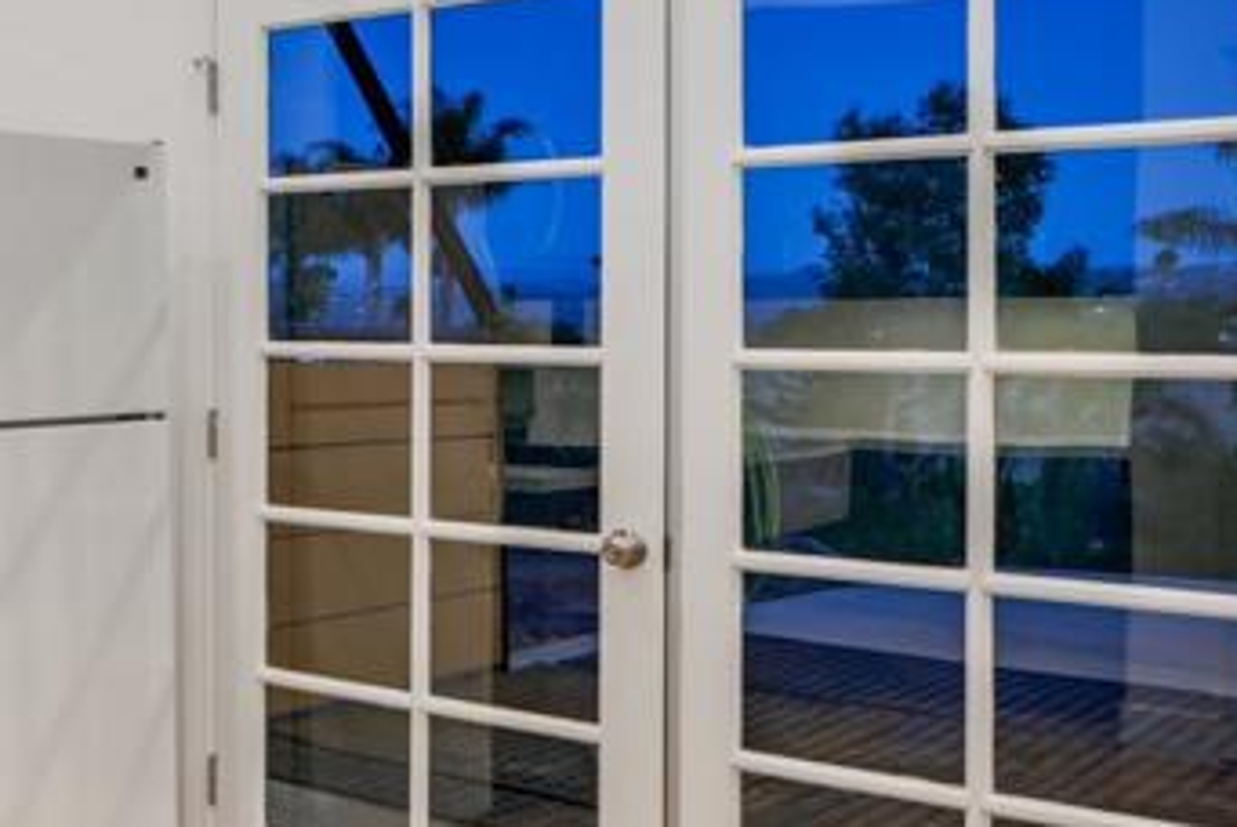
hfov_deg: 31.7
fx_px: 1754
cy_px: 392
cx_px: -290
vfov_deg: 26.5
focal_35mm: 51
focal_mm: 17
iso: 800
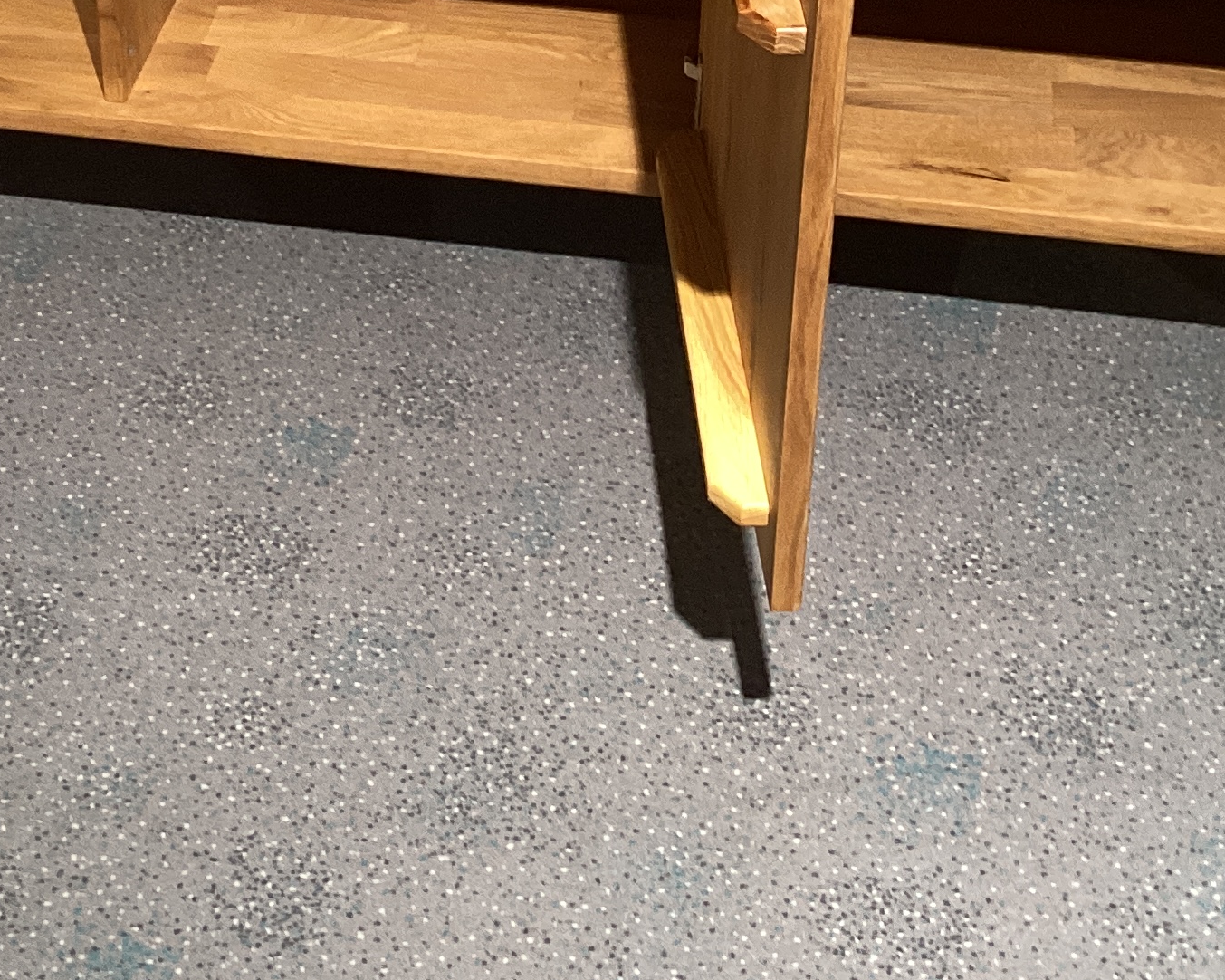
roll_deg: +1.5
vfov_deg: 20.5
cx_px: 341
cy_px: 73
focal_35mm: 73
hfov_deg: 25.8
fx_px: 2646
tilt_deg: -32.6
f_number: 2.4
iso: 200
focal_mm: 3.3
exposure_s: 1/50
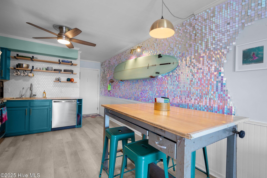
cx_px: 141
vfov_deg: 70.4
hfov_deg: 93.2
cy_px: 89
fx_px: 126
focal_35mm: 17
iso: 320
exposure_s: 1/4
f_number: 4
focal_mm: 16
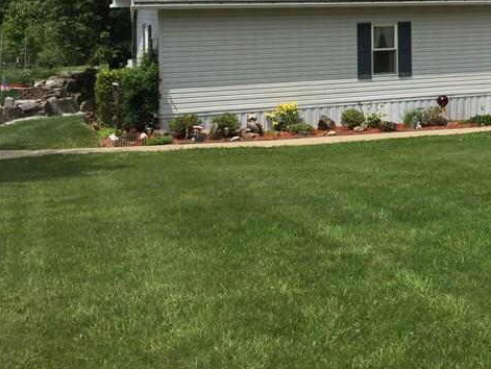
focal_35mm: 63
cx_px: 531
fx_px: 894
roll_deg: +1.8
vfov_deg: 22.3
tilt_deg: +0.7
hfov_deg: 28.1
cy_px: -13
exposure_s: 1/3597
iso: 32
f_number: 2.2
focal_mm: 4.15
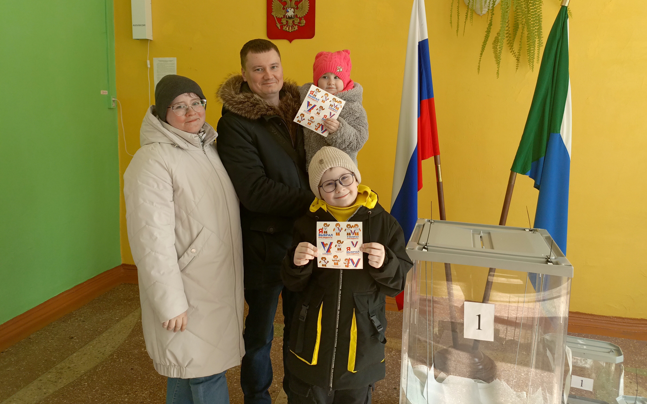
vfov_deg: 45.7
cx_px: 322
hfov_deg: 68.4
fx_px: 476
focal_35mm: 27
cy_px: 159
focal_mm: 4.76
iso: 187
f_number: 1.69
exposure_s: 1/100
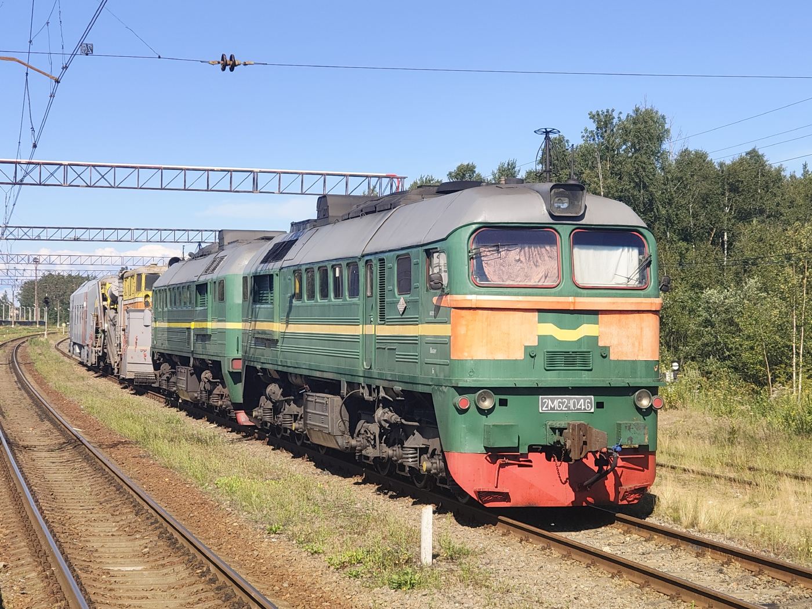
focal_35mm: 72
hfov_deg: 27.0
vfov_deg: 20.4
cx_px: 406
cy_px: 304
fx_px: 1689
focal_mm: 7.1
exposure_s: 1/3434
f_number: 2
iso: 199
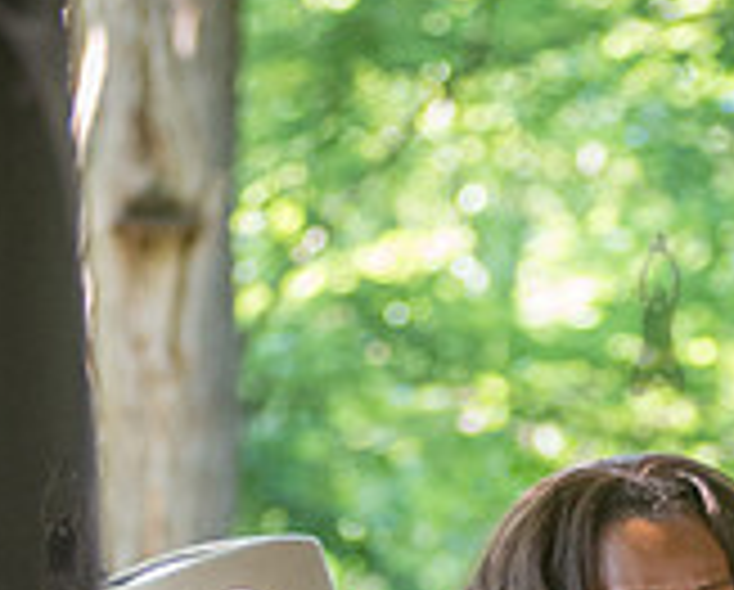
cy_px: 780
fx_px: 7008
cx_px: 723
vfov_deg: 4.8
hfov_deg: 6.0
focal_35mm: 322
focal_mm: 92
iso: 1600
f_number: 2.8
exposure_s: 1/250
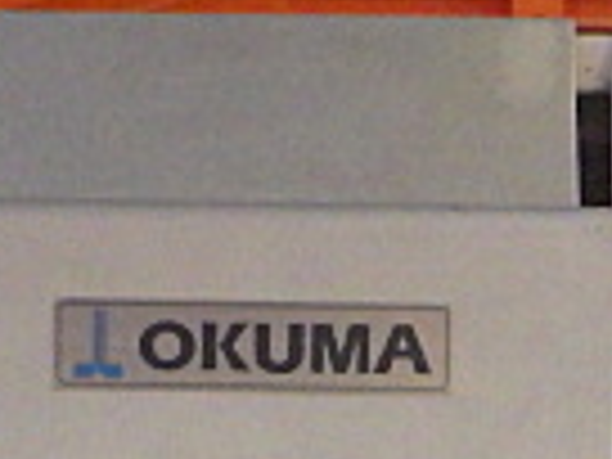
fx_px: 2334
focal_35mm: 132
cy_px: 1004
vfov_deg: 10.1
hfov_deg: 14.9
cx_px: 328
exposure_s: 1/45
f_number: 3.5
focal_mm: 5
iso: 400
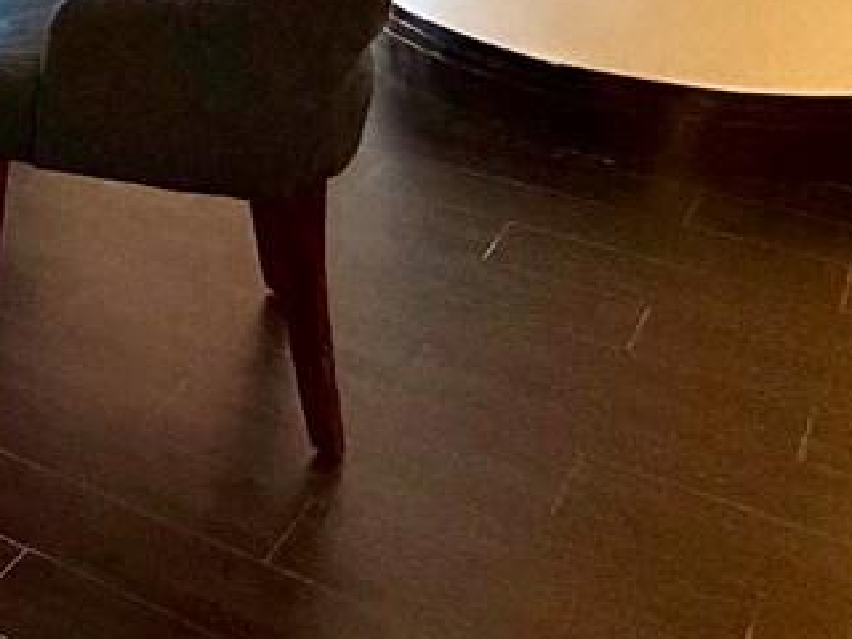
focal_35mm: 70
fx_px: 1723
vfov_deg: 18.5
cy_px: -335
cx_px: -535
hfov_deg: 21.6
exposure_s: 1/60
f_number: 2.2
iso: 320
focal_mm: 2.22
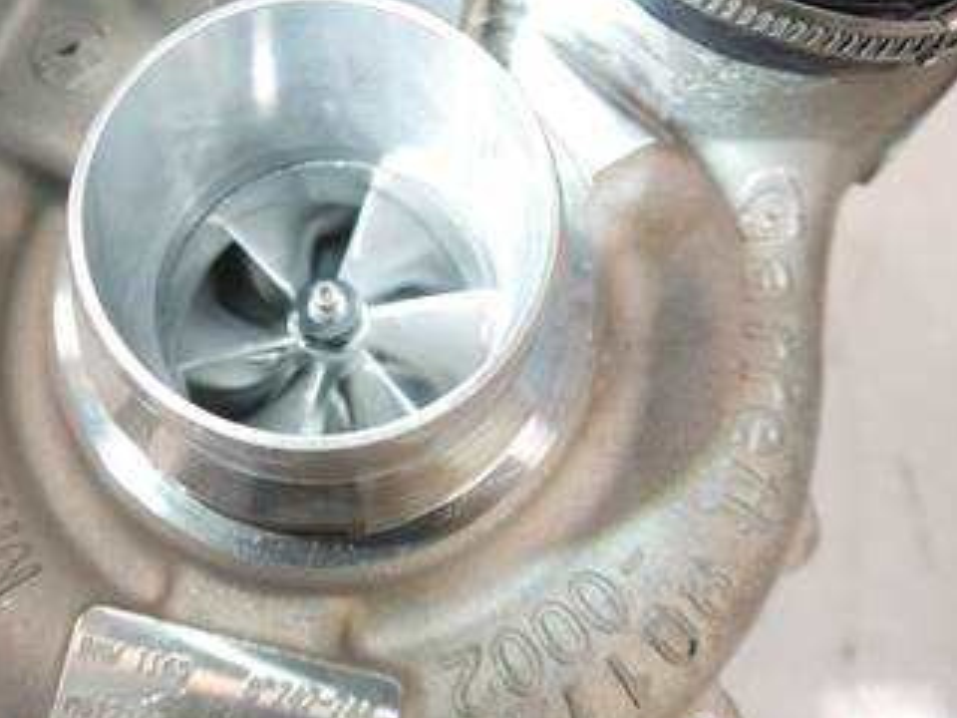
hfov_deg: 41.7
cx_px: 353
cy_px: 242
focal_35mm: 45
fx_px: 1244
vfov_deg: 31.9
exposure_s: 1/60
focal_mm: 15
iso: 400
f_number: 3.5
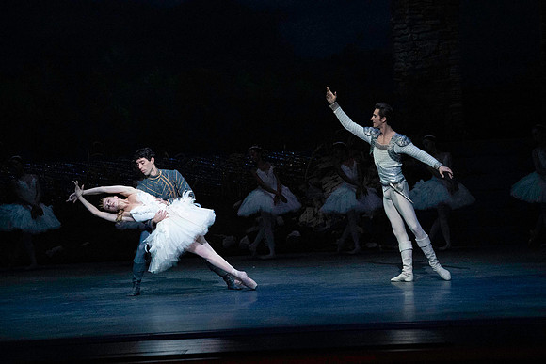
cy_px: 182
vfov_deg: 8.2
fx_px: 2533
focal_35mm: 167
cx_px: 273
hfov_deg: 12.3
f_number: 5
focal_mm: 167
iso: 25600
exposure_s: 1/400
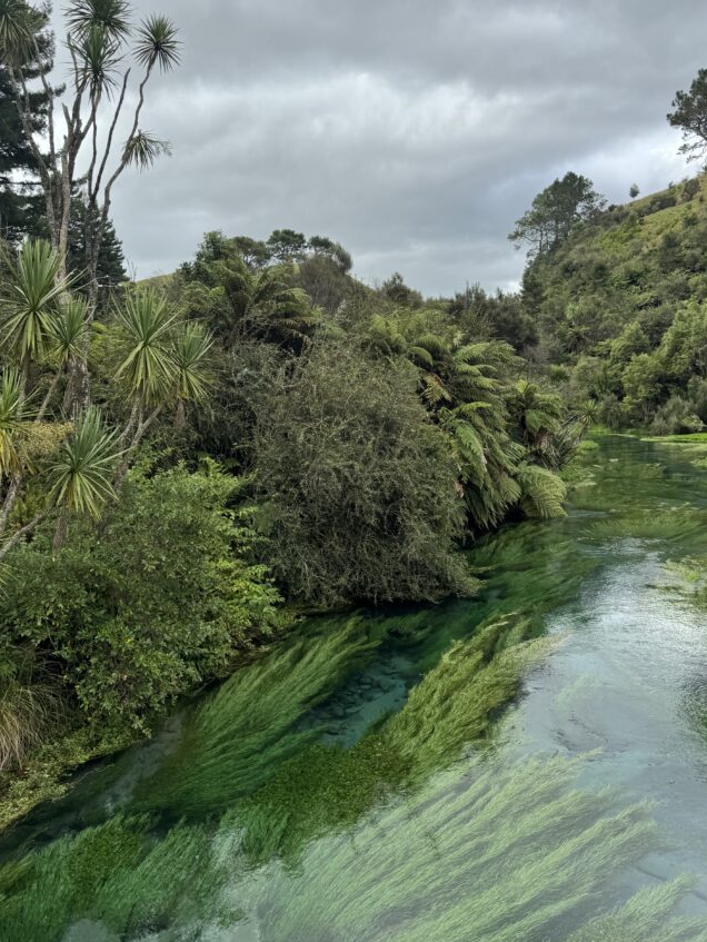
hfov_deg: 48.3
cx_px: 364
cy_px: 428
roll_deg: +1.7
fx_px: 789
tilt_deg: -2.0
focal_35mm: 29
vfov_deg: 61.5
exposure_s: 1/1597
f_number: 1.78
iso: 80
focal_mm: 6.76
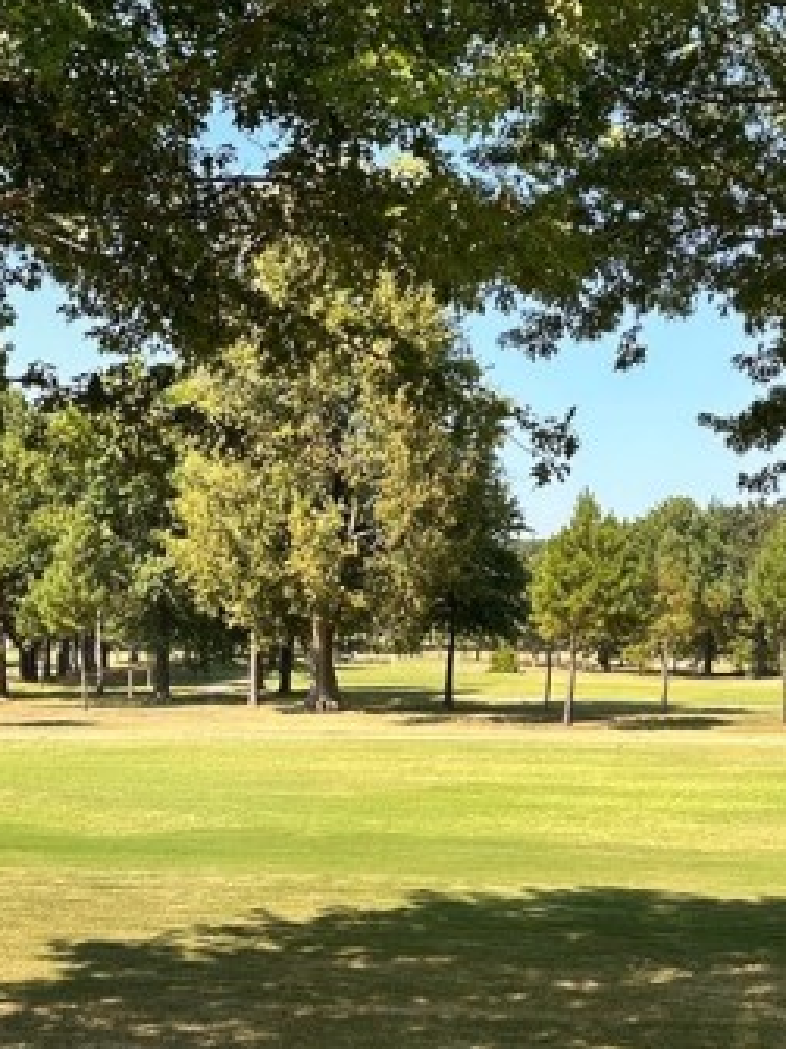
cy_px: 579
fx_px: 1666
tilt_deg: +1.0
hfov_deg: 26.5
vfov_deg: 34.9
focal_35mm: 55
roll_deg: -0.4
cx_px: 373
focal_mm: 6.86
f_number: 1.78
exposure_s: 1/2070
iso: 80
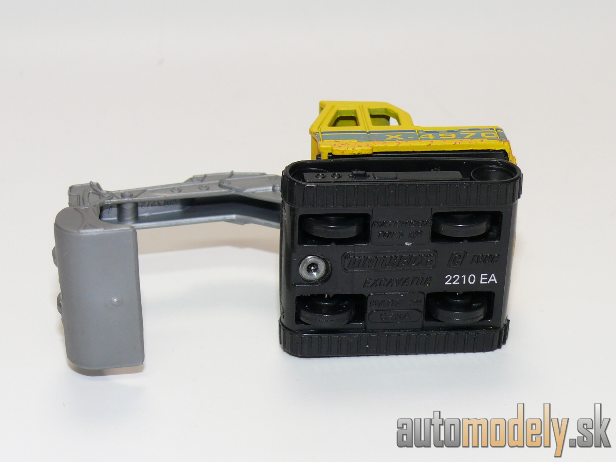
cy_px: 231
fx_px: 1584
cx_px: 308
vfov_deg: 16.6
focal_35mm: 89
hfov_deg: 22.0
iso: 100
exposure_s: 1/30
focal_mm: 12.4
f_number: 4
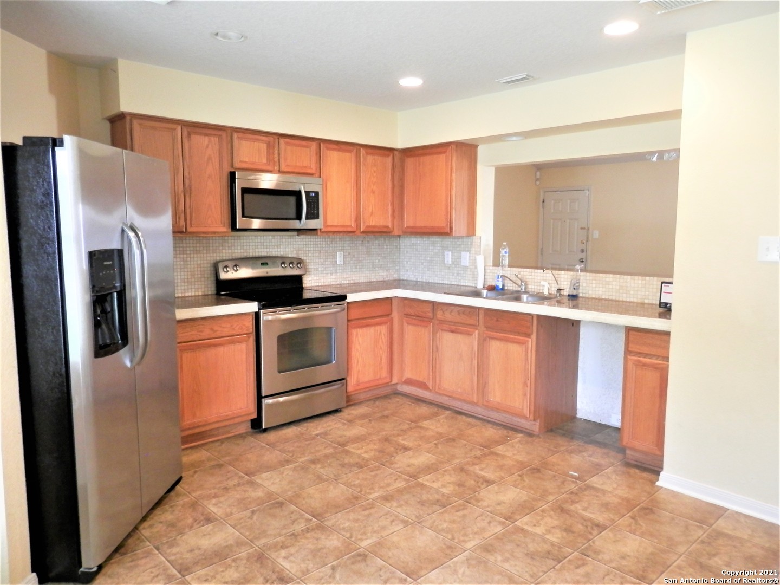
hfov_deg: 69.4
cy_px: 292
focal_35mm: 25
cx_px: 390
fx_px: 563
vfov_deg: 54.9
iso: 200
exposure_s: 1/15
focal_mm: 4.5
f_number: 3
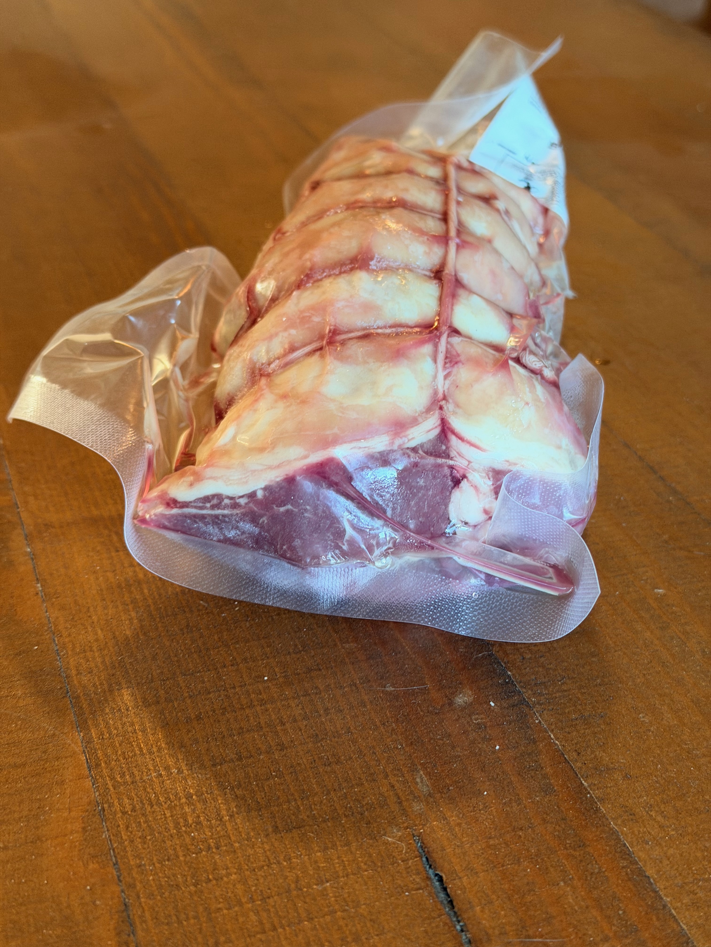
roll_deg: -3.7
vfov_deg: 39.7
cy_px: 474
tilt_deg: -31.9
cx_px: 356
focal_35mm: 48
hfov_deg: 30.3
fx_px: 1315
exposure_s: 1/60
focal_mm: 6.76
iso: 250
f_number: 1.78
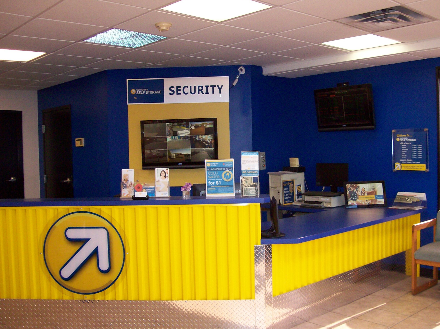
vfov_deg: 37.7
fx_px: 483
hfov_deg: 49.0
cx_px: 229
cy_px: 165
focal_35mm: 38
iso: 140
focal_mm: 6
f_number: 2.7
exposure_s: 1/64
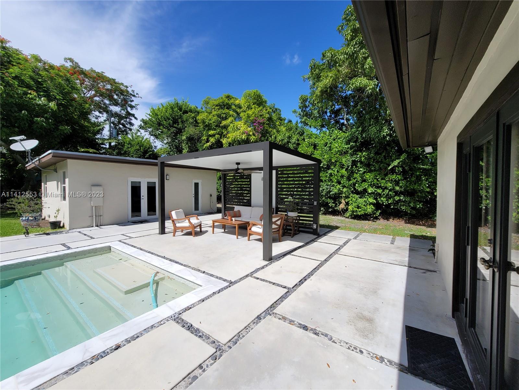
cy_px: 195
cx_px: 260
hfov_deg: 106.2
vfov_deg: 89.9
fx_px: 195
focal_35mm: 13
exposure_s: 1/2038
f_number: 2.2
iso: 64
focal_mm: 2.2
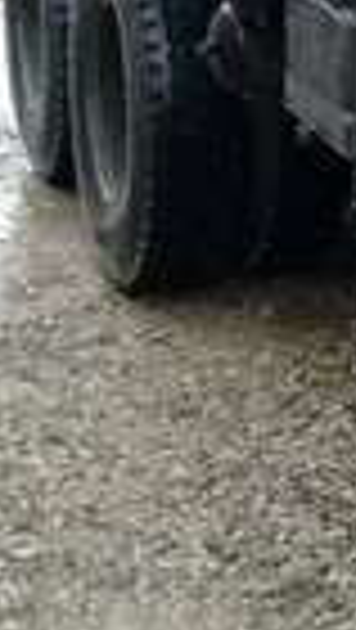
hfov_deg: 9.6
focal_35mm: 120
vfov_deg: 17.0
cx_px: 649
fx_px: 2009
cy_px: -153
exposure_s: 1/33
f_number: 2.2
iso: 125
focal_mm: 3.3
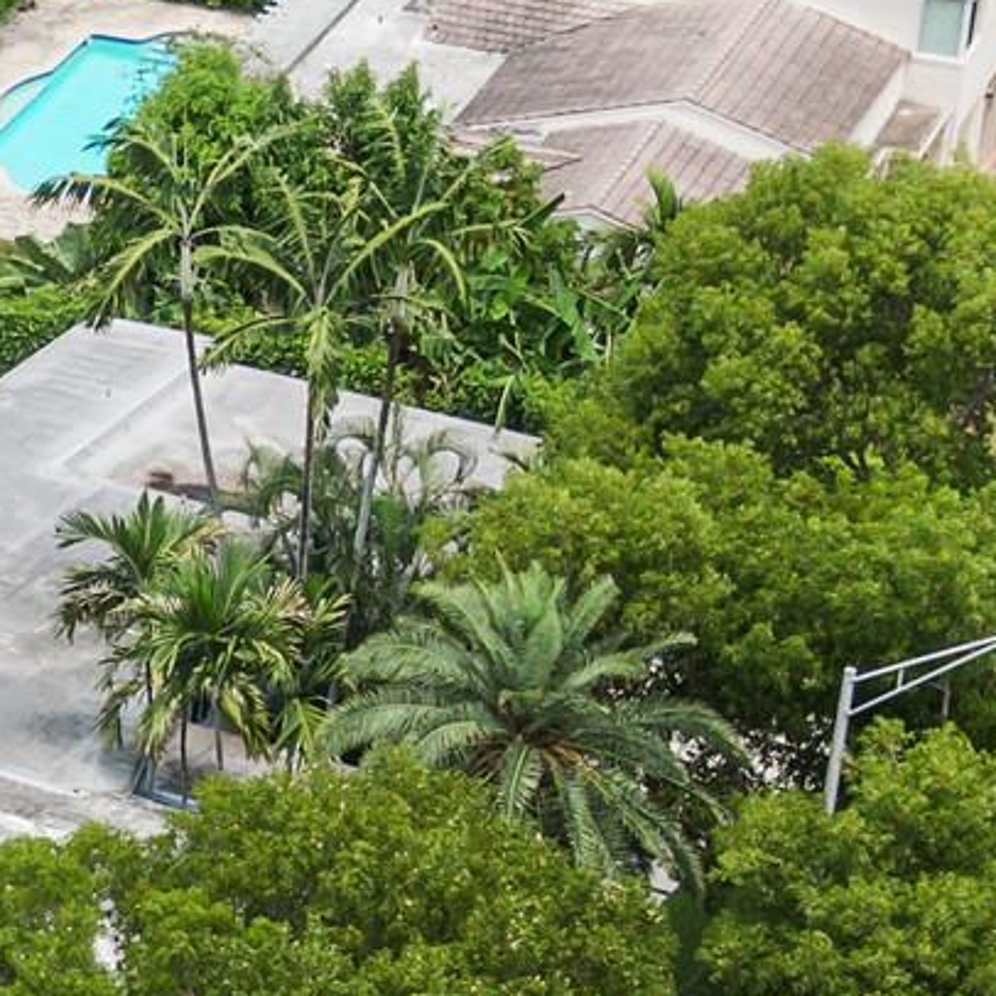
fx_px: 5436
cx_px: -829
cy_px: 1319
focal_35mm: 167
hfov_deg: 9.9
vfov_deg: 10.2
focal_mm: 8.6
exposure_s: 1/400
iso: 100
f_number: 3.8
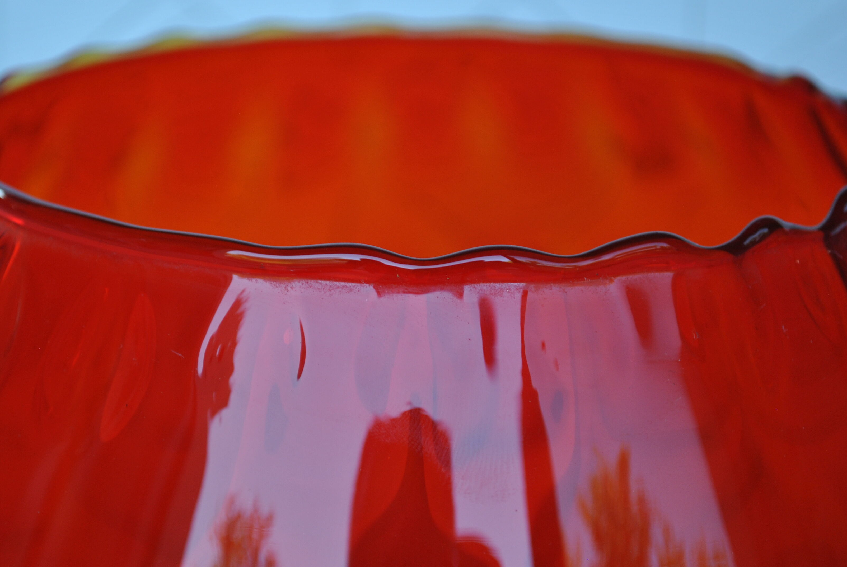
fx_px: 2346
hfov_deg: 20.4
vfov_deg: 13.8
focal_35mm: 100
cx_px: 347
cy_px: 308
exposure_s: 1/40
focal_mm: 55
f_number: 5.6
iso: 200
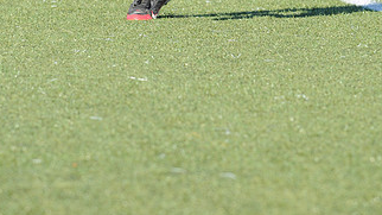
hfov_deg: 2.5
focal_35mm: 848
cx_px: 194
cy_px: -94
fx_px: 8588
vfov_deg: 1.4
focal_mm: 300
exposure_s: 1/500
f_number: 5.6
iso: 200
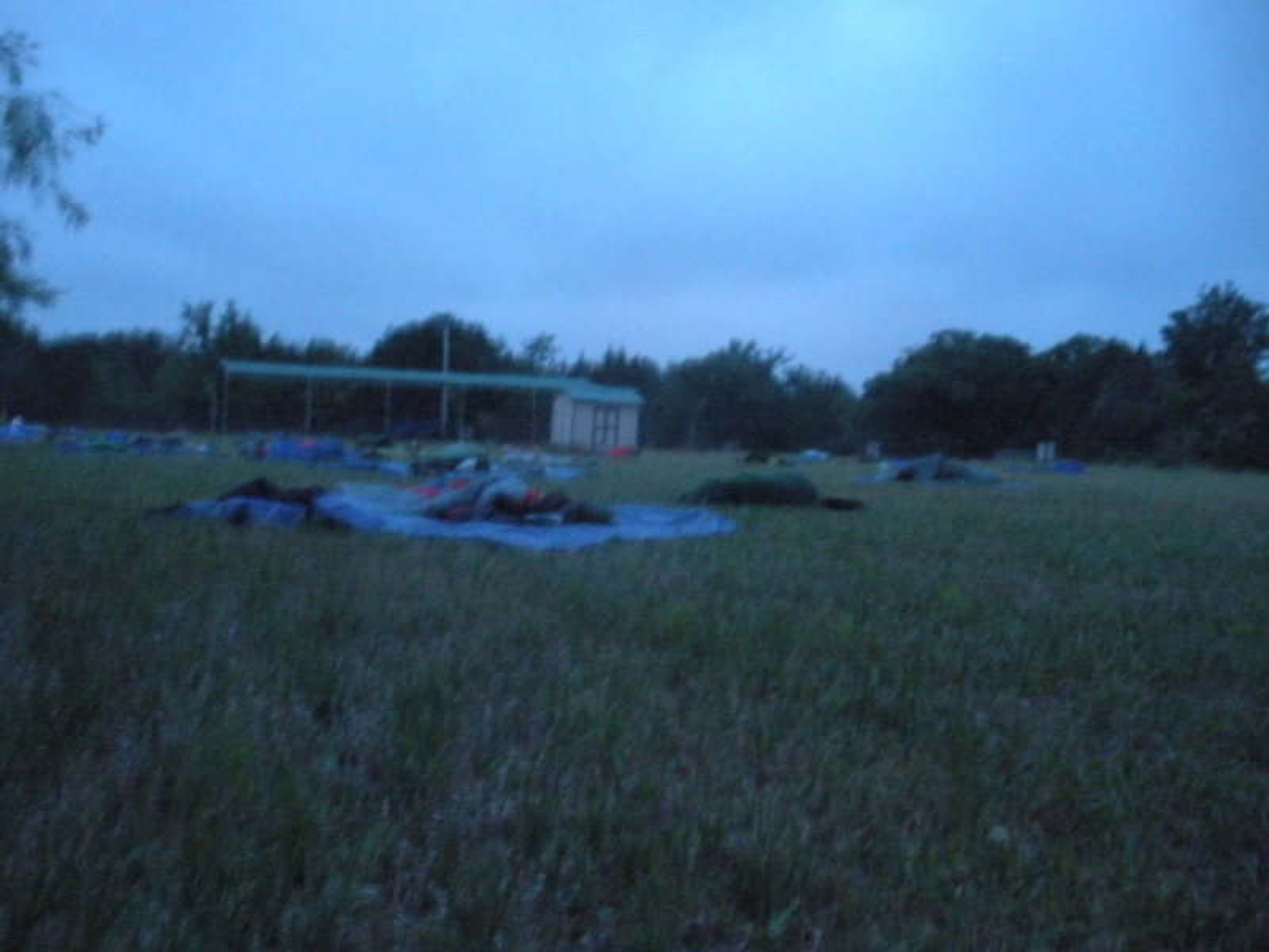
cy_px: 476
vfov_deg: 39.7
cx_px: 634
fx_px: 1320
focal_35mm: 36
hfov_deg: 51.4
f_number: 3.5
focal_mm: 6.3
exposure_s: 1
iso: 800
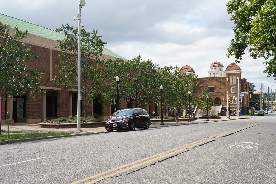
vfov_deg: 27.5
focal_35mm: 49
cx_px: 138
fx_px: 376
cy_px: 92
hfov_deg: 40.3
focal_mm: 49
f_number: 13
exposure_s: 1/100
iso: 400
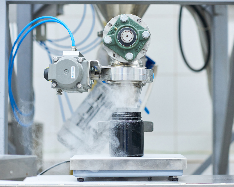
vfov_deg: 16.0
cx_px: 125
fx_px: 665
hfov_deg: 20.0
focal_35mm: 96
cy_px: 94
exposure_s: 1/160
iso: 800
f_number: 2.8
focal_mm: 85
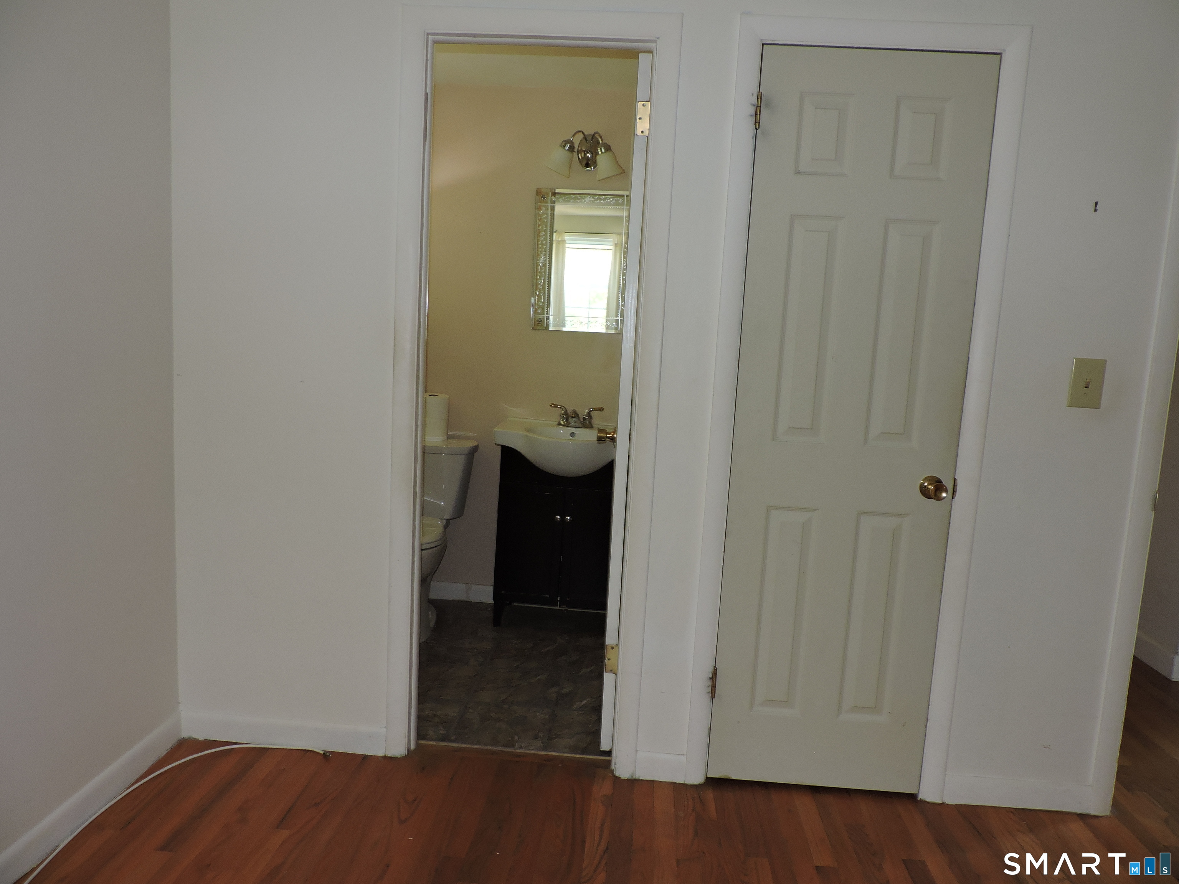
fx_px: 817
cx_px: 590
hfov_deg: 71.6
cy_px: 442
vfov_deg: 56.8
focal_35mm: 24
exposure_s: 1/30
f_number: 3
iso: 200
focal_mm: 4.3
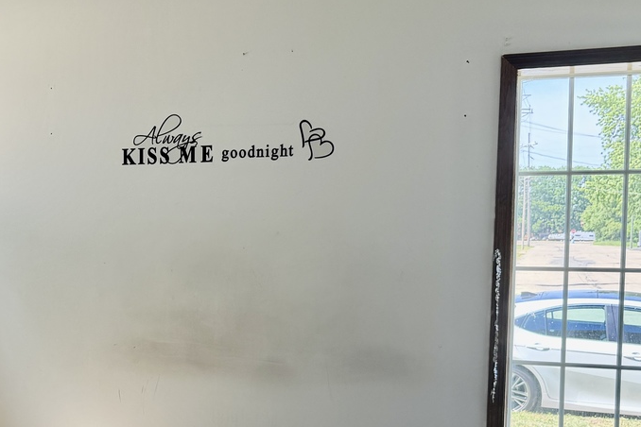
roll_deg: -0.2
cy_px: 287
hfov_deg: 36.0
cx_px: 112
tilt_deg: -2.7
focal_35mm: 53
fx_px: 944
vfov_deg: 25.4
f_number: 1.78
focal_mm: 6.76
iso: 80
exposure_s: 1/226
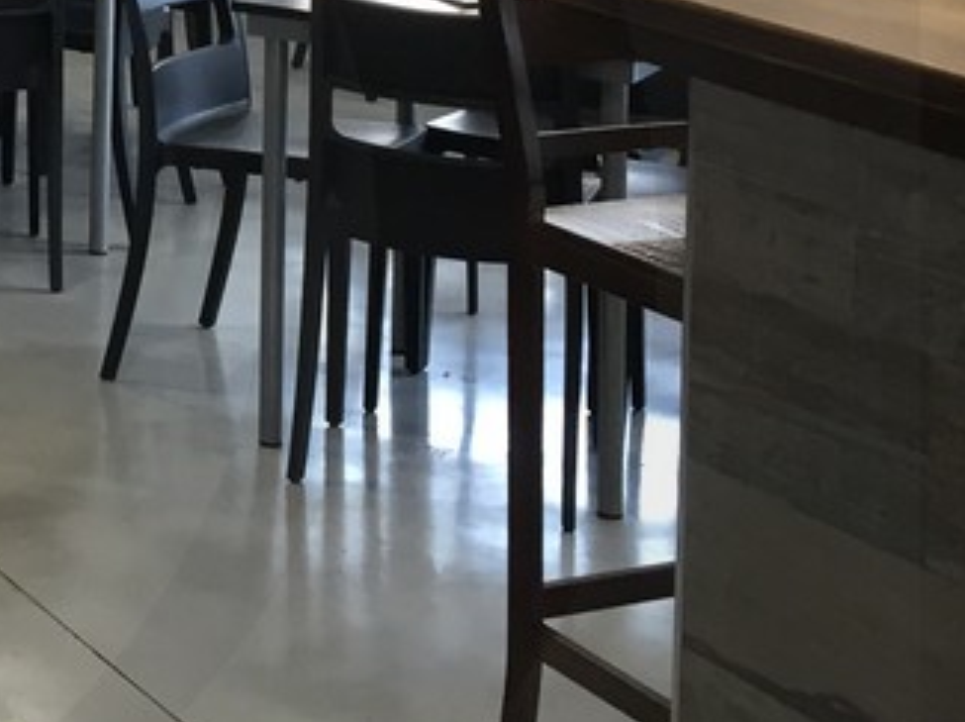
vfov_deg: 13.4
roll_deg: -2.2
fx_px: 2840
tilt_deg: -1.4
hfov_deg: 18.1
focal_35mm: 102
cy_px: -437
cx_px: -273
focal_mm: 4.15
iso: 64
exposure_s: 1/30
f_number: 2.2
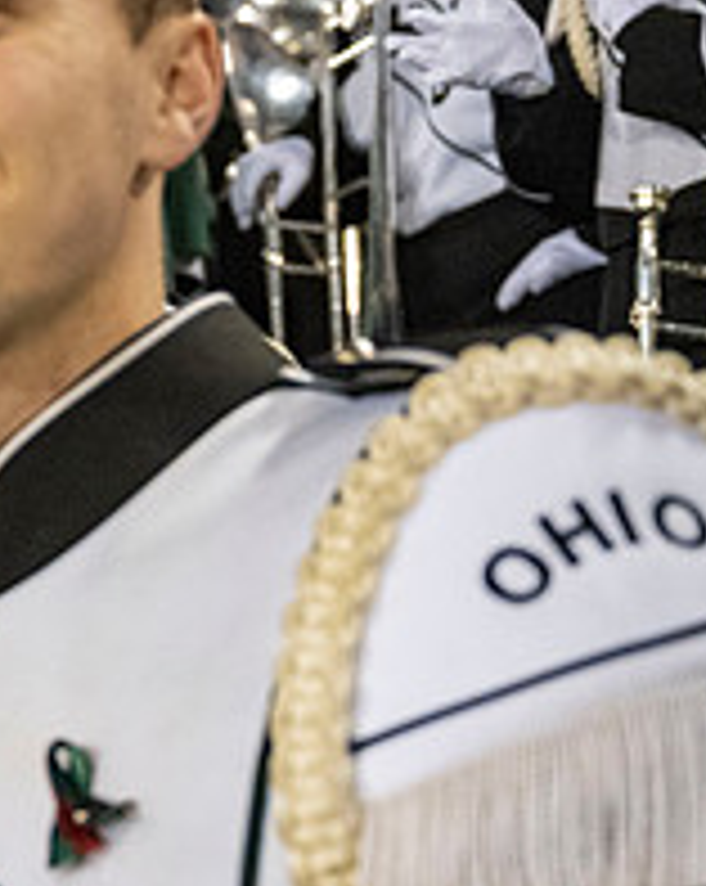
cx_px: -553
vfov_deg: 17.8
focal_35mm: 108
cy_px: 465
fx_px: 2827
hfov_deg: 12.9
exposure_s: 1/500
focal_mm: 39
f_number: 4
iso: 3200
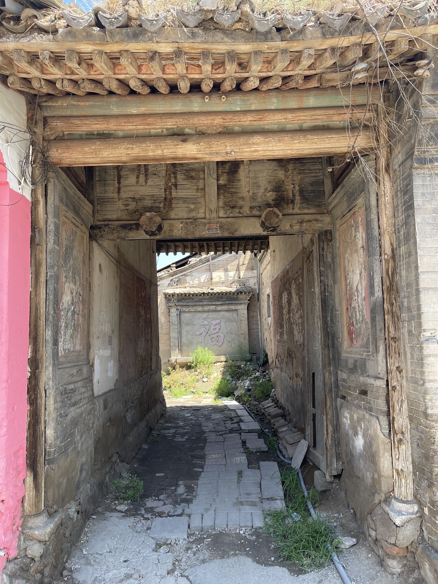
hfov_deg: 54.9
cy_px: 292
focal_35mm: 25
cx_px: 219
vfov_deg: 69.4
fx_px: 422
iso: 32
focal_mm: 5.1
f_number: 1.6
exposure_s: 1/256
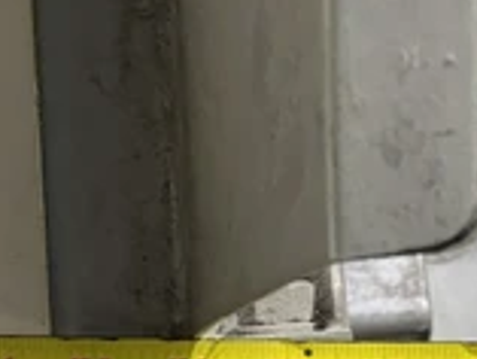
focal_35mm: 196
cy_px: 441
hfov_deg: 10.0
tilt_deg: -65.8
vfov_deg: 7.5
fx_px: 2703
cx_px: 46
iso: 500
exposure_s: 1/60
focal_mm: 9
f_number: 2.8
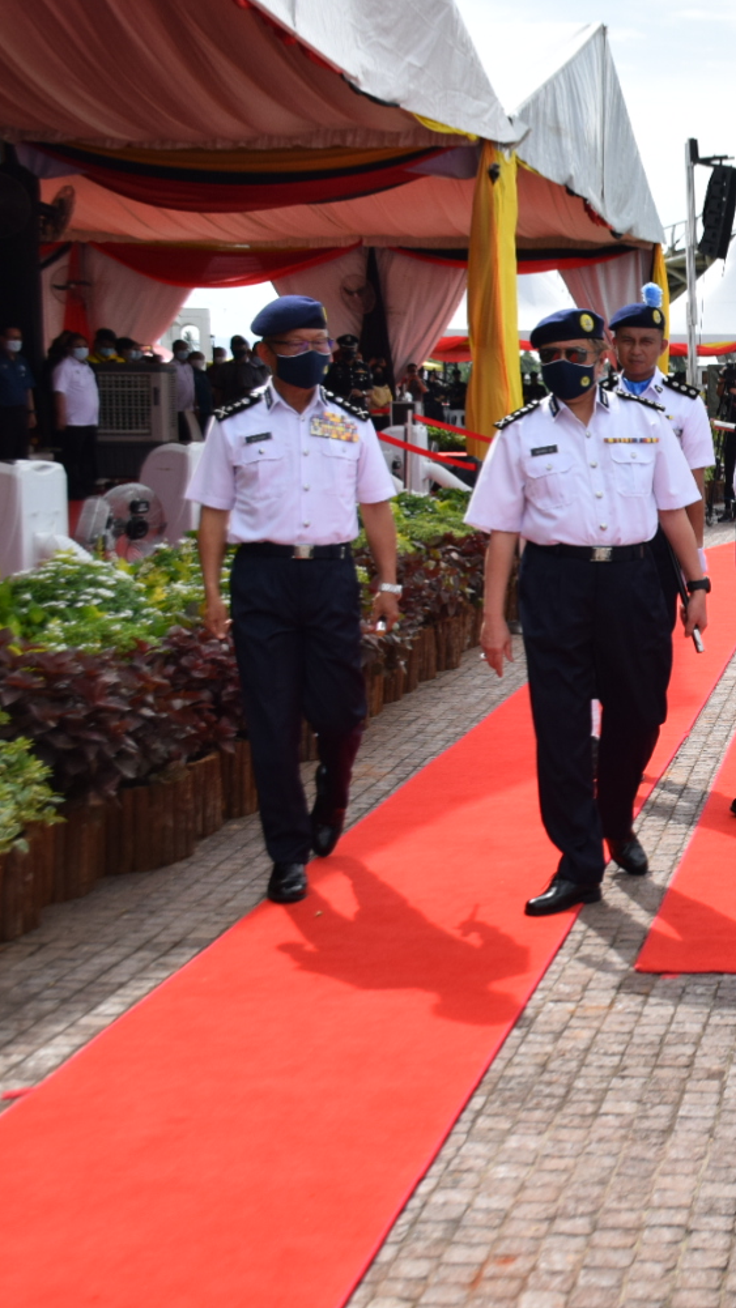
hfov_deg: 18.5
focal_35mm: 61
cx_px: 915
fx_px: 2117
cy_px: 630
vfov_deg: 34.4
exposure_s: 1/1600
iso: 400
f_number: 7.1
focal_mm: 24
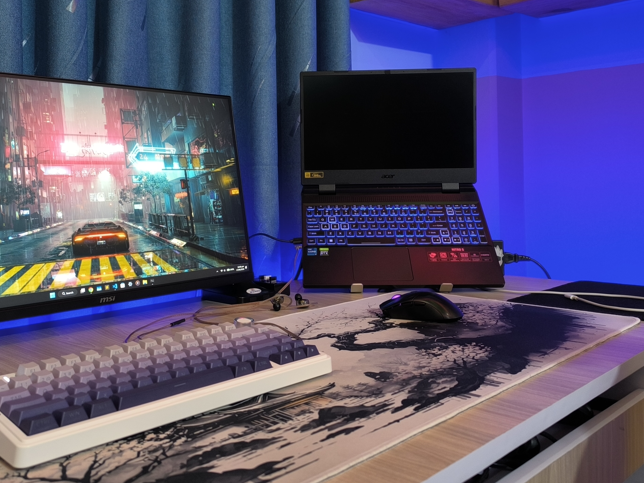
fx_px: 633
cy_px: 167
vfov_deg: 41.3
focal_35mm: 34
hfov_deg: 53.7
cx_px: 274
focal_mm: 6.14
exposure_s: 1/25
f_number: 1.65
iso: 1000
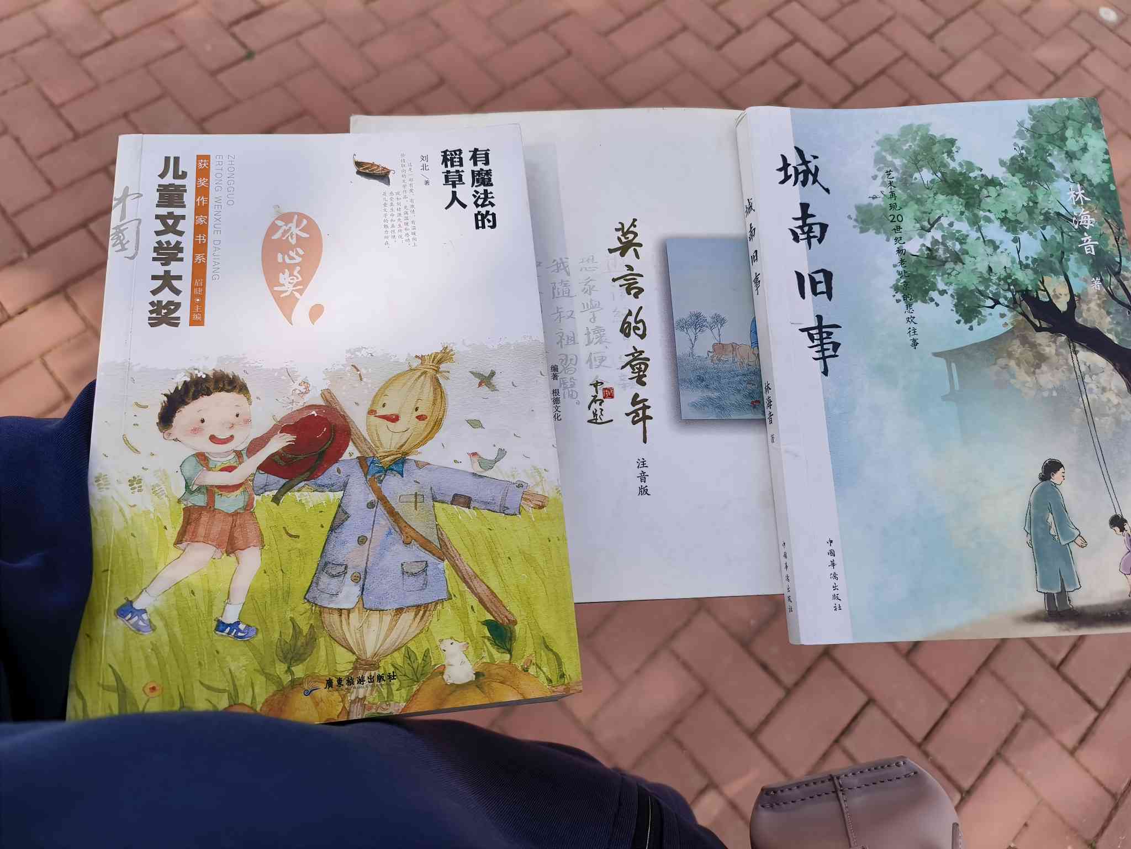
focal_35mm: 23
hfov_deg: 73.9
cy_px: 424
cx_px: 566
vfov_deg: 58.9
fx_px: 751
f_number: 1.75
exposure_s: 1/769
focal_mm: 5.5
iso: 100
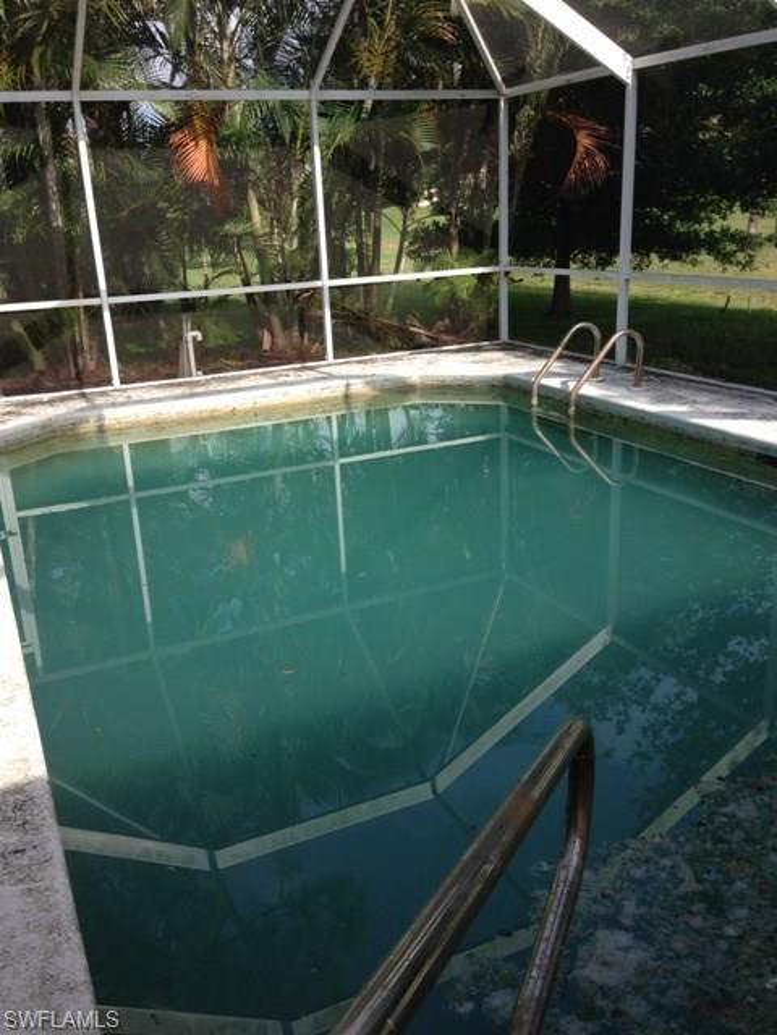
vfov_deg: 55.4
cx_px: 388
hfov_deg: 42.9
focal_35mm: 33
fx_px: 988
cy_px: 518
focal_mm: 4.12
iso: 50
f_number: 2.4
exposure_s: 1/553
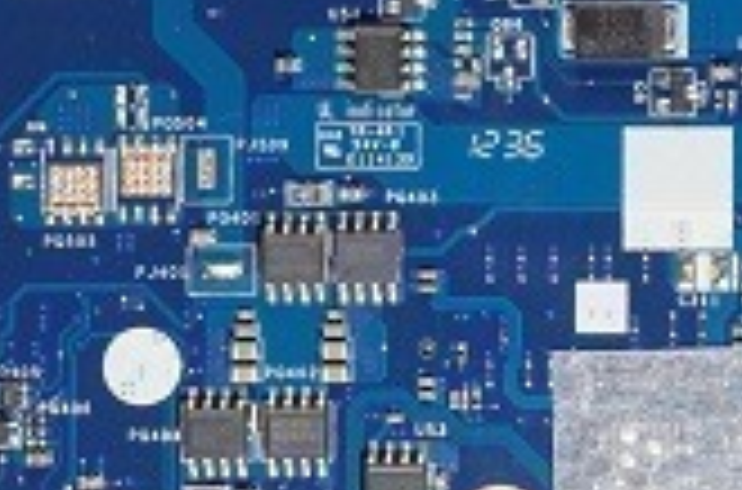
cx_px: 962
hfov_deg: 10.2
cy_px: -463
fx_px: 4075
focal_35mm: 198
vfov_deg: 6.7
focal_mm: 29
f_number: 8
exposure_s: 1/4
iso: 100
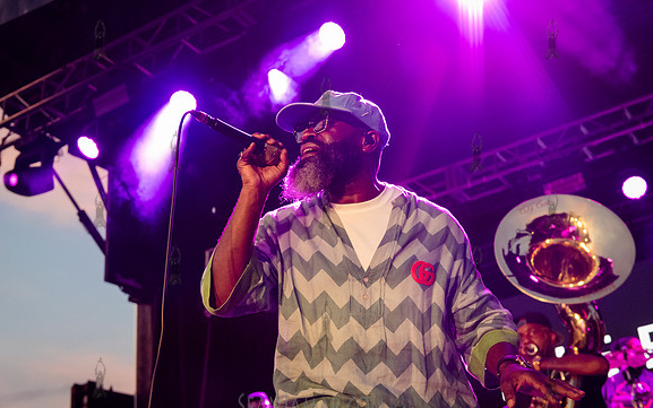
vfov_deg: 24.4
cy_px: 182
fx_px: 943
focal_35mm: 53
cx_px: 342
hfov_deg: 38.2
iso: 5000
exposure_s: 1/500
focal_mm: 45
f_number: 4
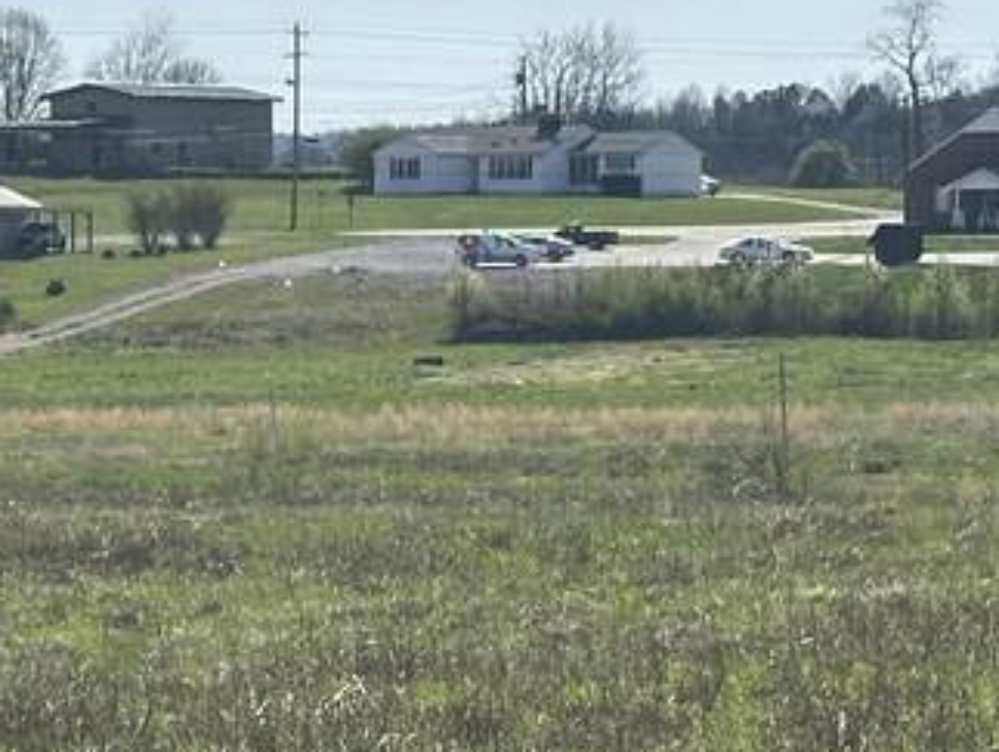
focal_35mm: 190
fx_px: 5489
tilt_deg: -6.3
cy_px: 798
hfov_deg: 10.4
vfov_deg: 7.8
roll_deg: -0.2
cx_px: 368
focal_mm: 6.86
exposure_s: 1/5556
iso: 64
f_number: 1.78
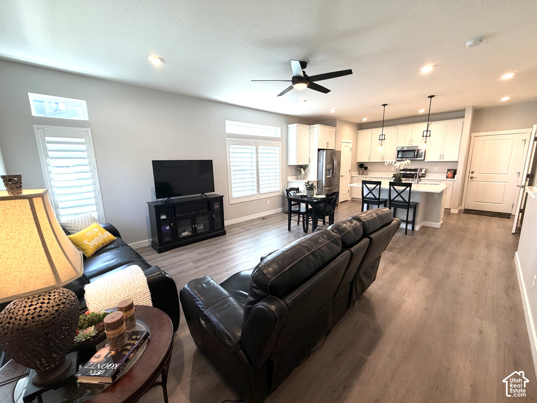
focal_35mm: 14
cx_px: 268
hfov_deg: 102.1
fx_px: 217
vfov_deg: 85.7
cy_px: 202
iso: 200
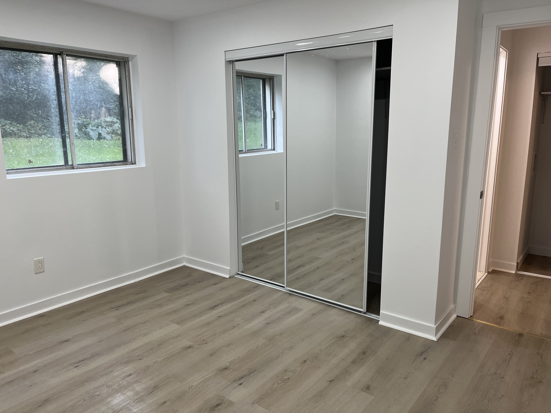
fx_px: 414
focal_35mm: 26
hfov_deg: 67.3
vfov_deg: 53.1
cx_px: 276
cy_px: 206
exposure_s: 1/120
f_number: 1.6
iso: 100
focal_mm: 5.1
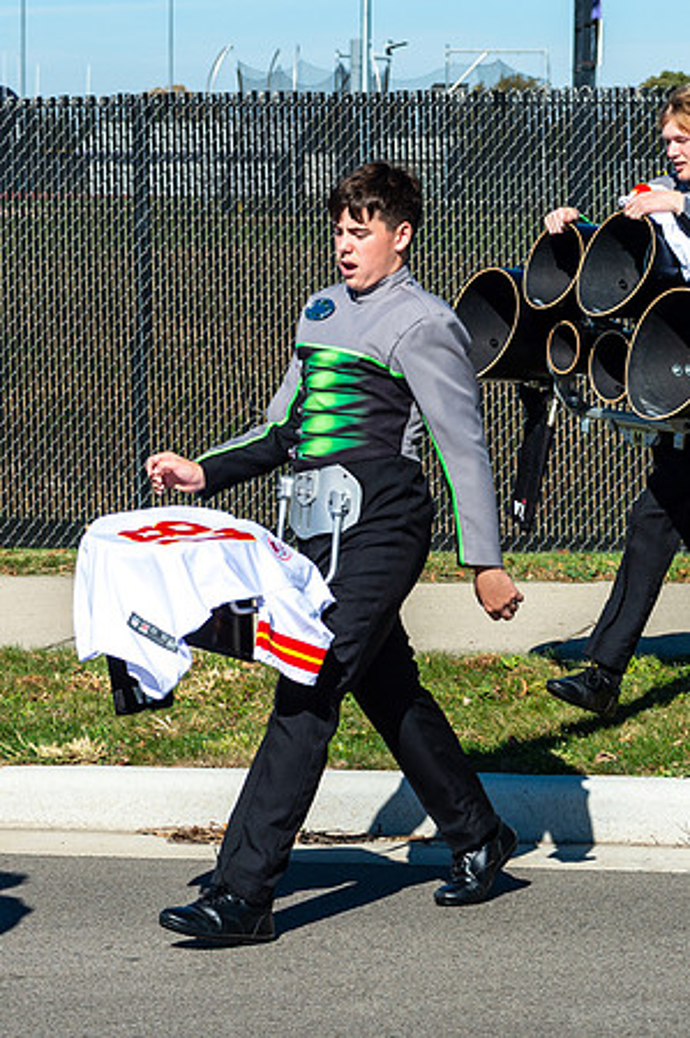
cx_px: 318
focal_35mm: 132
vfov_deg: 15.5
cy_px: 401
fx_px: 3817
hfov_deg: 10.3
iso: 320
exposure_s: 1/1250
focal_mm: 70
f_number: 8
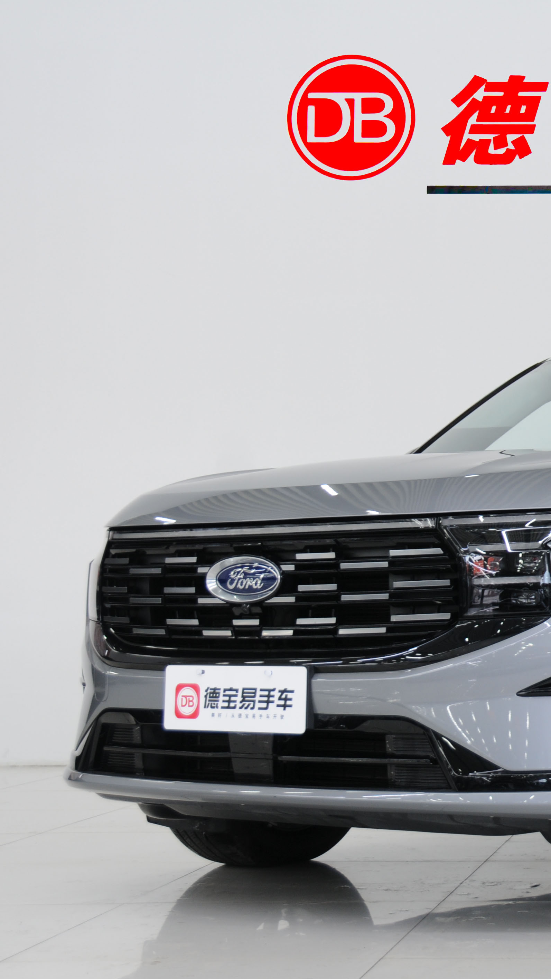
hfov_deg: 15.4
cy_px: 491
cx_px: 645
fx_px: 1974
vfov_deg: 27.9
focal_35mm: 76
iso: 200
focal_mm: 32
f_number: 4.8
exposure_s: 1/8
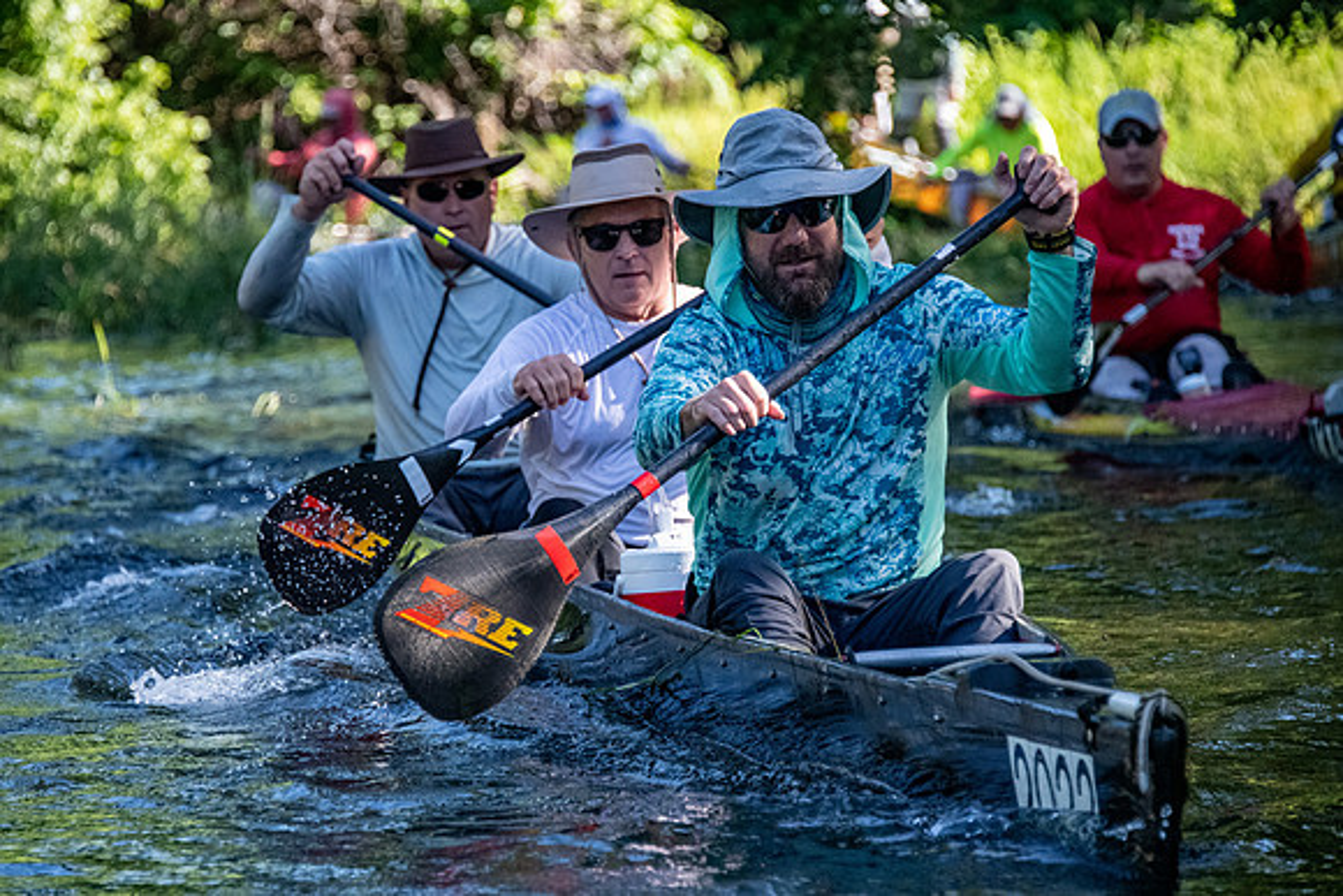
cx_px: 603
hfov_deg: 9.6
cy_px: 441
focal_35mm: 214
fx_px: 7983
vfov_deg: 6.4
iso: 4500
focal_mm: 190
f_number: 5.6
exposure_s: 1/3200
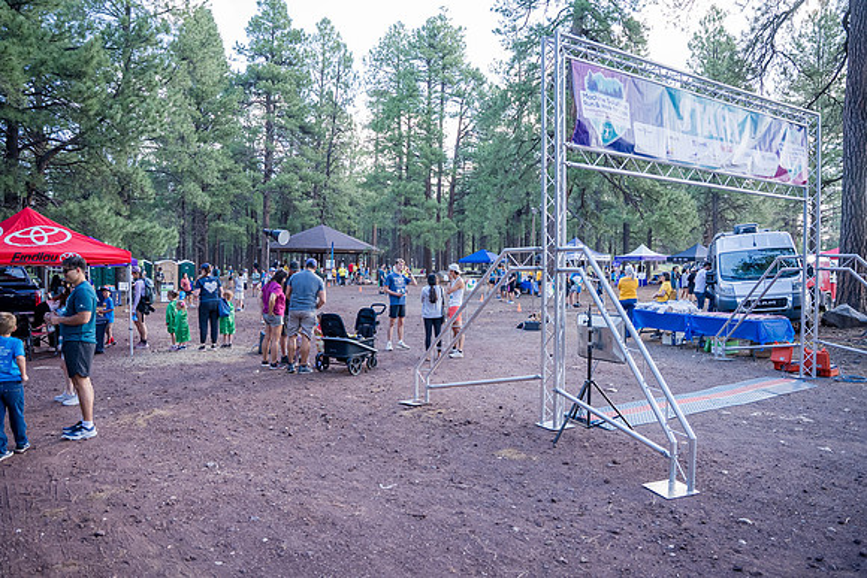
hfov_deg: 73.7
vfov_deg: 53.2
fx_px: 578
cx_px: 434
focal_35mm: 24
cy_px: 289
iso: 400
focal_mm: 24
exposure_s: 1/320
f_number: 3.2
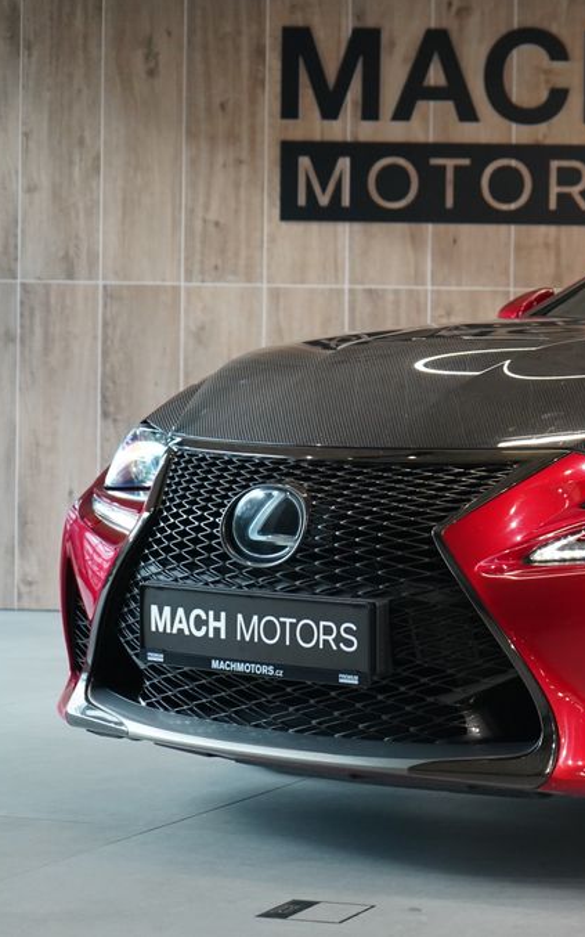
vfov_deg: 22.8
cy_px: 466
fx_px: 2322
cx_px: 693
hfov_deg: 14.0
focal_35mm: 91
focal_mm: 59
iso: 3200
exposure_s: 1/160
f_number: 5
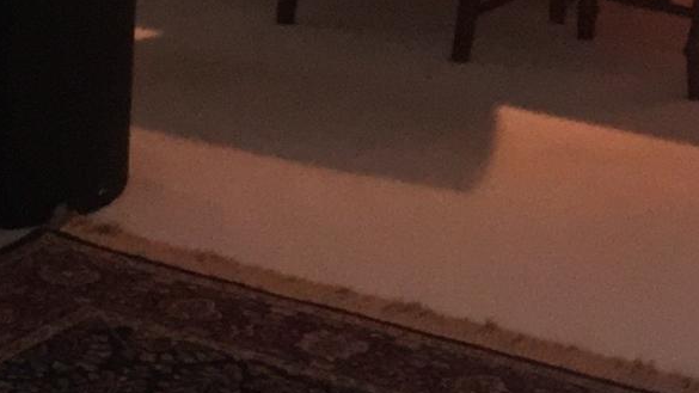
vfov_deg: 6.9
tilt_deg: -2.5
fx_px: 3002
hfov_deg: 13.1
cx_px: 7
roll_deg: -3.8
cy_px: -667
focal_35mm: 162
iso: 100
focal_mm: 4.15
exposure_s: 1/20
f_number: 2.2
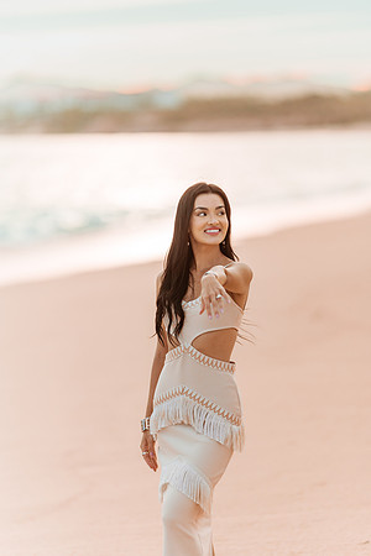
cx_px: 186
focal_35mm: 135
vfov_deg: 15.2
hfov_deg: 10.2
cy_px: 278
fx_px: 2087
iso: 320
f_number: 1.8
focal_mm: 135
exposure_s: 1/8000
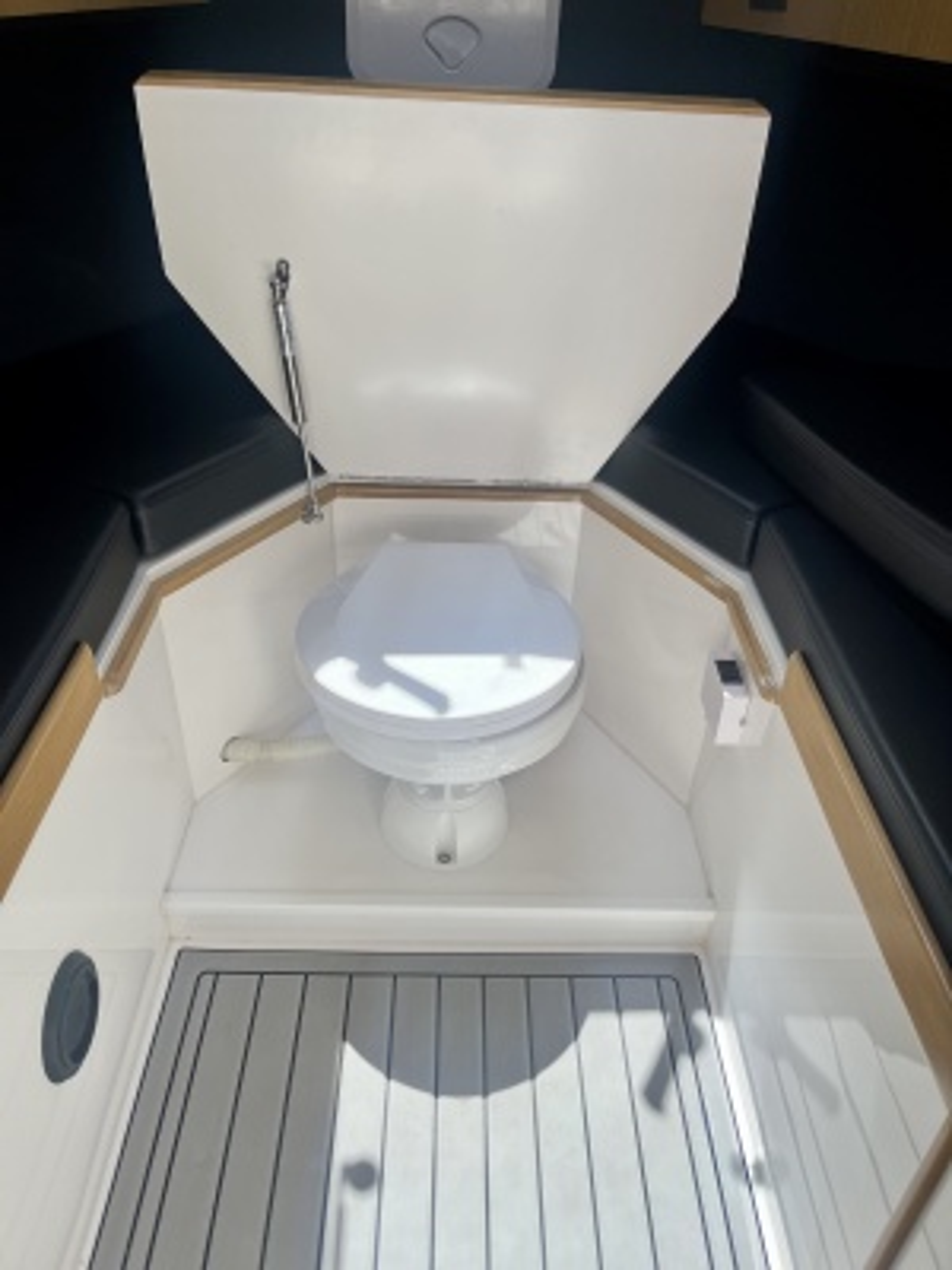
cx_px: 476
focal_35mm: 26
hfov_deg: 53.1
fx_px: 953
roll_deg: -2.8
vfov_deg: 67.3
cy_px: 635
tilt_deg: -33.7
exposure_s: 1/777
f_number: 1.6
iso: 50
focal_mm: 5.1
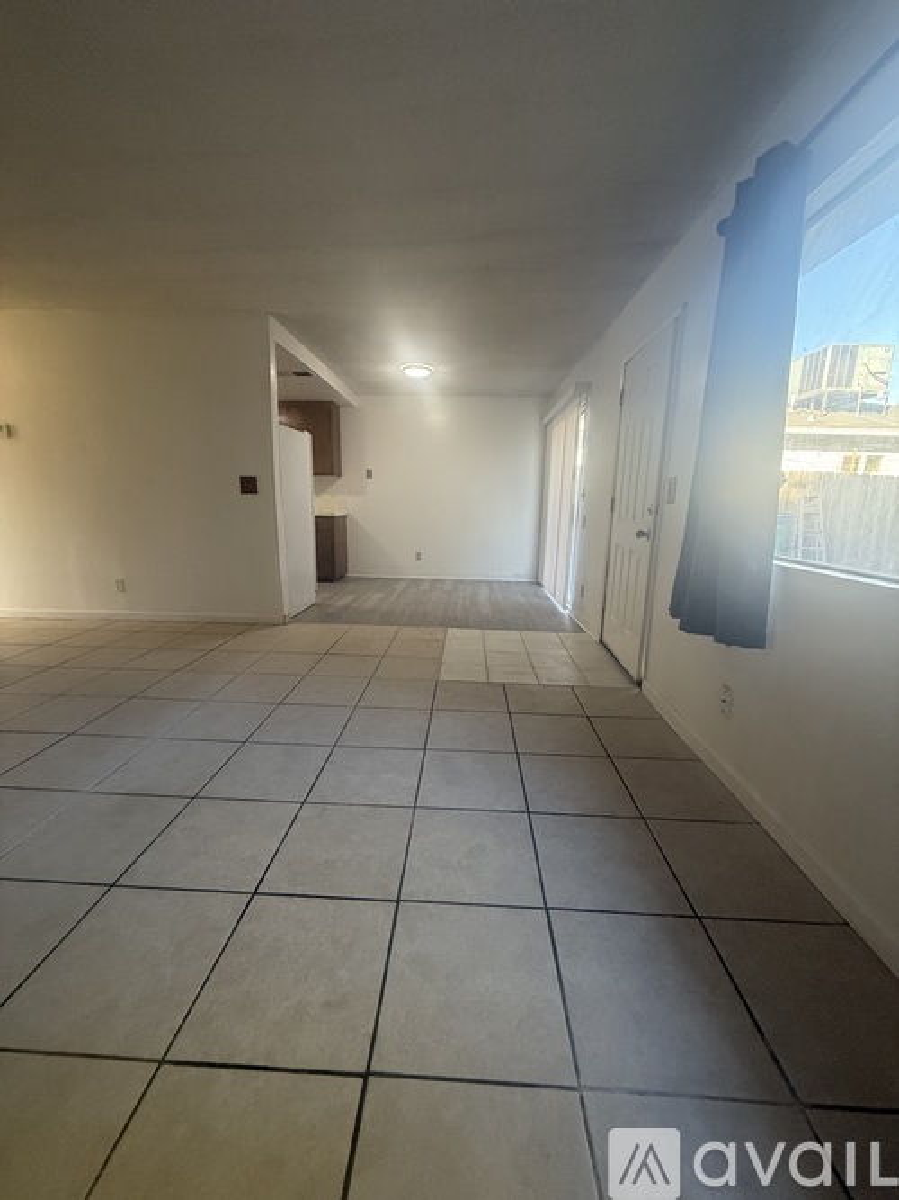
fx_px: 485
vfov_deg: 102.1
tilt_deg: -11.5
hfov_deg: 85.7
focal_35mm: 14
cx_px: 450
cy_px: 600
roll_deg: -2.0
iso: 400
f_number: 2.2
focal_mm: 2.22
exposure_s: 1/120
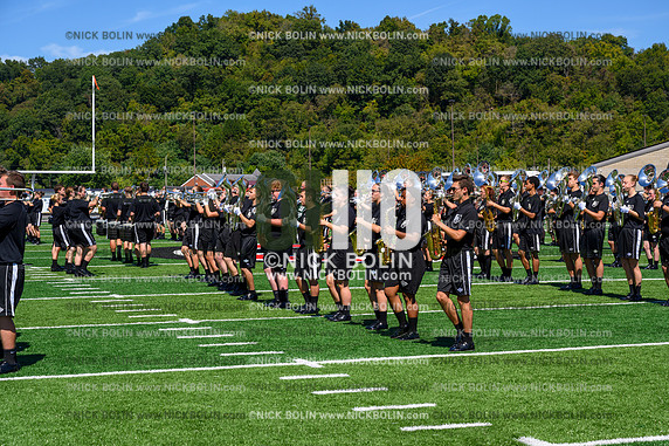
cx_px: 338
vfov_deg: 19.2
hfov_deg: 28.5
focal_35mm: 71
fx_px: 1319
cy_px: 225
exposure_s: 1/640
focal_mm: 70
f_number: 8
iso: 160
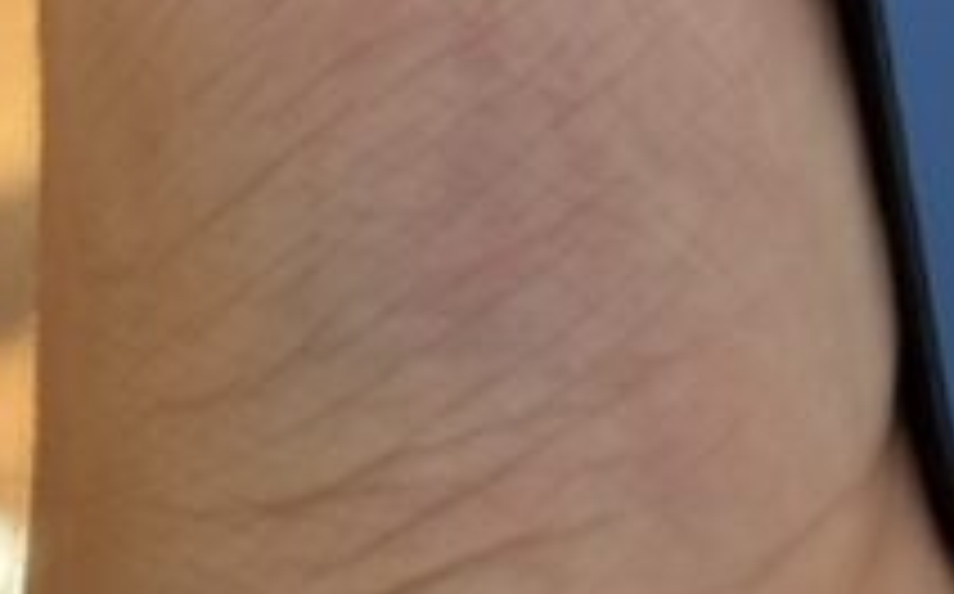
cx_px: 1382
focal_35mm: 246
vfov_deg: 5.1
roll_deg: -3.4
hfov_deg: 8.4
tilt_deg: -7.4
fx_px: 6389
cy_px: -1094
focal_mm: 6.76
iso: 100
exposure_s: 1/530
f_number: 1.78
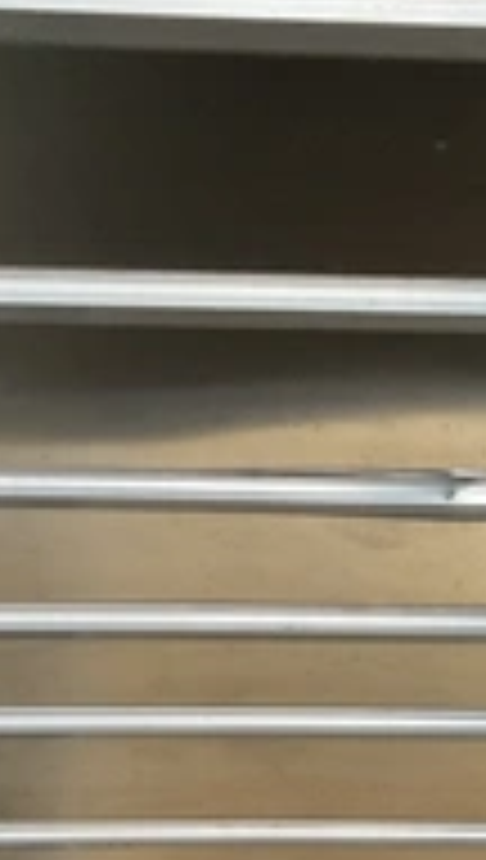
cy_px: 486
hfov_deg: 18.3
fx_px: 1506
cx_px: 342
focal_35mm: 66
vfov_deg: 31.8
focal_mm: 3
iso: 200
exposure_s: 1/60
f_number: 1.8
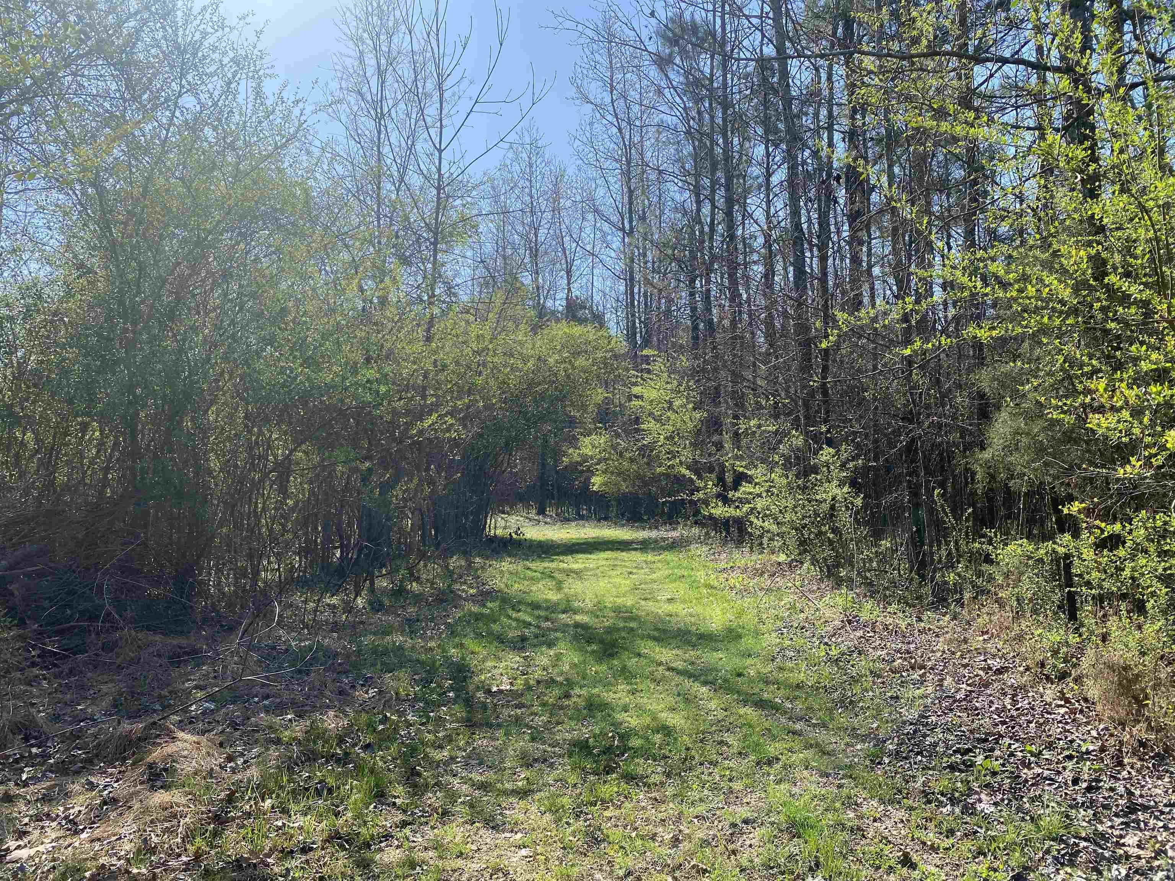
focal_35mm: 26
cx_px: 588
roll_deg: -0.5
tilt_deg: +5.0
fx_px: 883
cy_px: 440
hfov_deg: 67.3
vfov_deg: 53.1
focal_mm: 4.25
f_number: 1.8
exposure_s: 1/1377
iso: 32
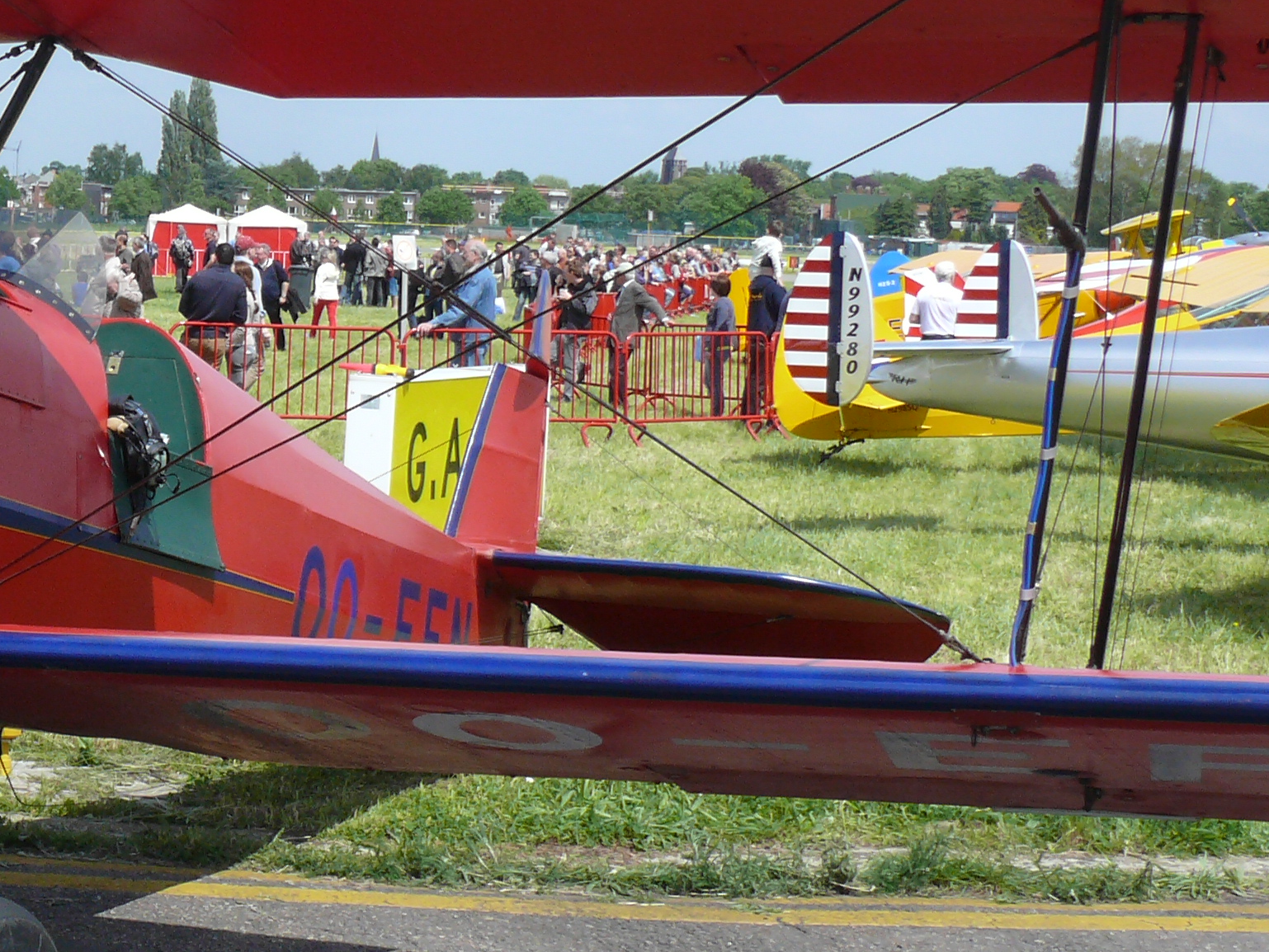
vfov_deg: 17.8
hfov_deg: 22.3
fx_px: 3043
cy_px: 516
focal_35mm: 83
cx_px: -112
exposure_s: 1/400
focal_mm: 7.4
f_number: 5.6
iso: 100
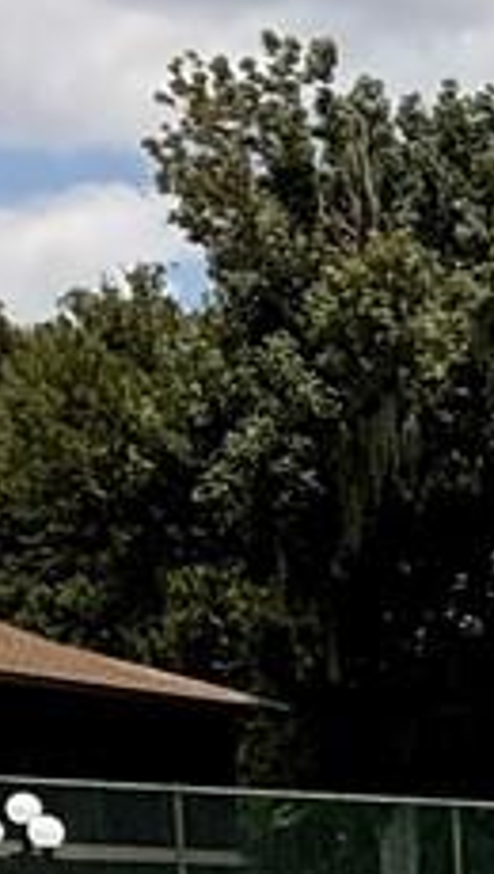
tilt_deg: -5.3
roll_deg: -0.9
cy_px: 1174
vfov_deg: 18.6
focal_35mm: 106
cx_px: 1505
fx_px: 2459
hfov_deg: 9.1
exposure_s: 1/2320
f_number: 2.2
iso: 50
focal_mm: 2.22
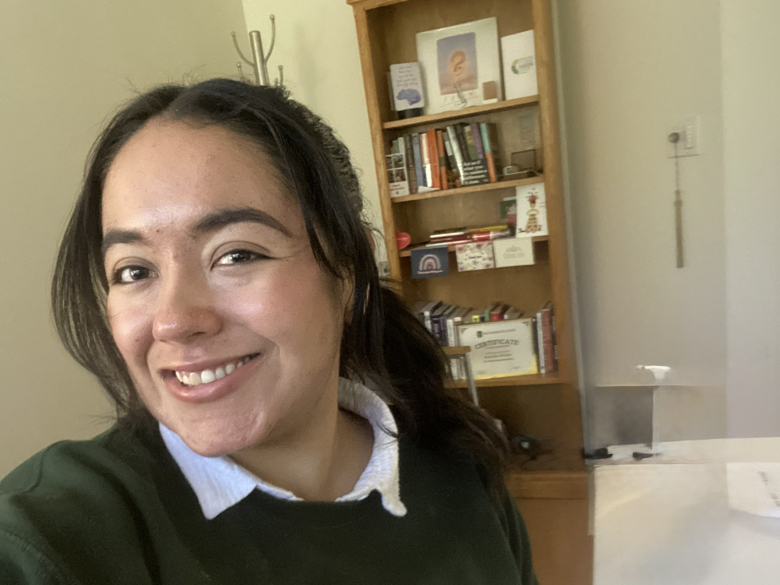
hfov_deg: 55.3
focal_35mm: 33
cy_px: 379
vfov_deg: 42.5
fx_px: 744
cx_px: 353
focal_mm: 2.71
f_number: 2.2
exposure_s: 1/17
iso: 640
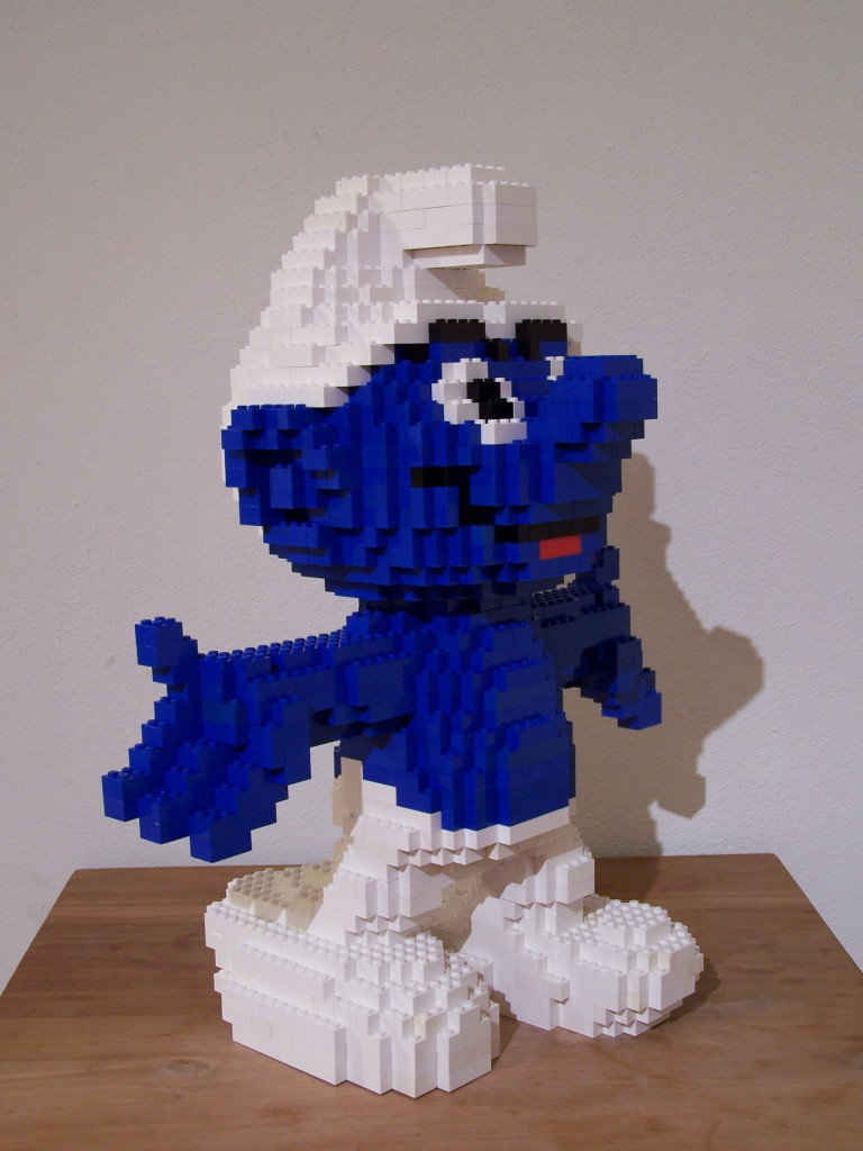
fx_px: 1596
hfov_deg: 30.3
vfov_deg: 39.7
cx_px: 432
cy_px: 576
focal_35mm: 48
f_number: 3
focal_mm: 8
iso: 80
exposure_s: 1/2
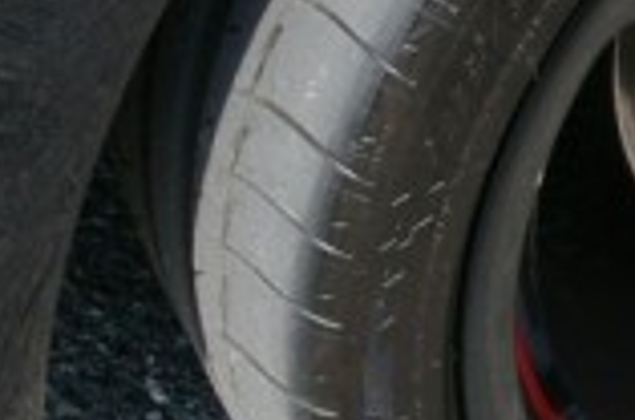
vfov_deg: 4.1
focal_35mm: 330
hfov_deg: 6.2
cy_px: 26
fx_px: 5801
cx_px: 1003
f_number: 8
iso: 200
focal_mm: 43
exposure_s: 1/125
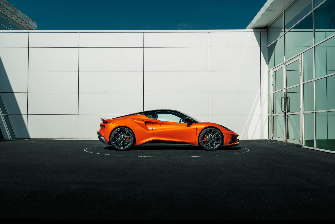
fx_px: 316
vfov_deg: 38.9
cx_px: 168
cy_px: 112
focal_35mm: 34
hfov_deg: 55.8
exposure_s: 1/800
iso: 50
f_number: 6.3
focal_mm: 34
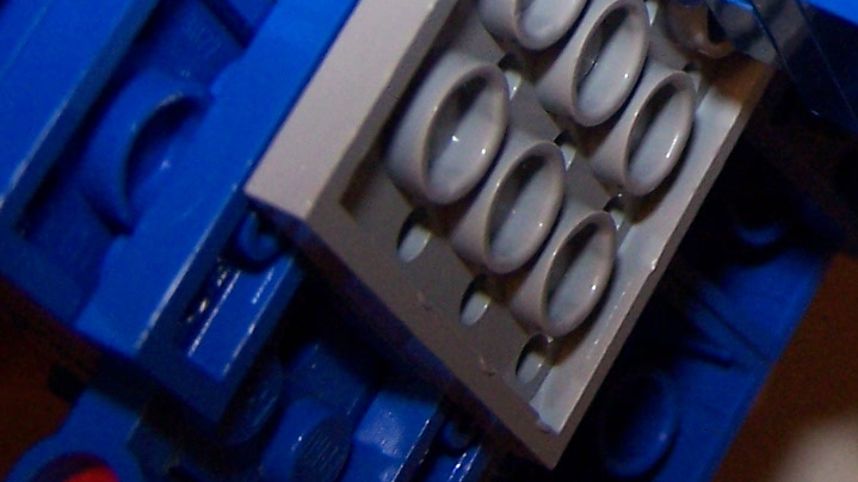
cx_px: 1021
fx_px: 2684
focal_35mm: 118
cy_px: -245
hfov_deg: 17.4
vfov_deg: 9.9
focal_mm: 6.3
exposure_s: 1/60
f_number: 2.8
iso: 140
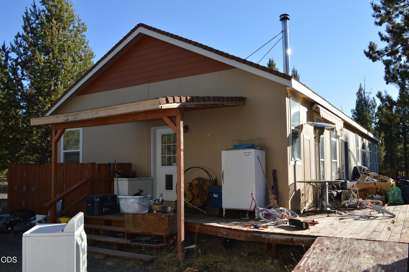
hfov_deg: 62.0
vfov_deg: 43.5
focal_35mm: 30
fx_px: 340
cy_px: 136
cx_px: 204
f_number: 7.1
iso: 100
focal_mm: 20
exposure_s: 1/200
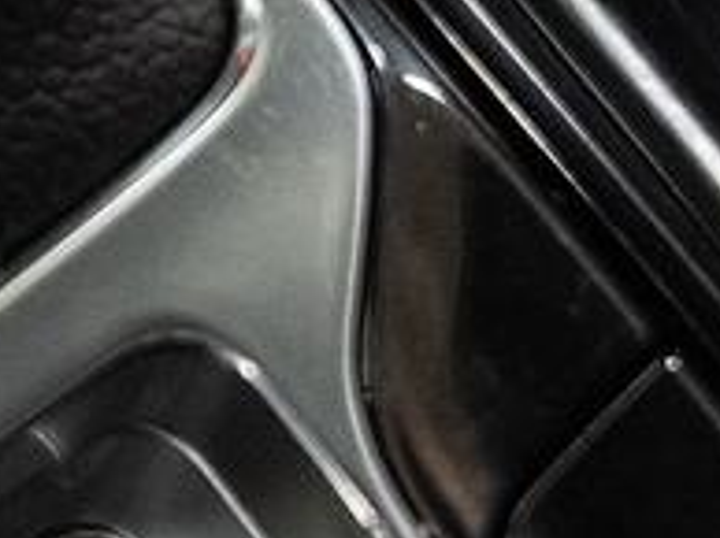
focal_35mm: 286
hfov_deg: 6.5
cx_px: -1230
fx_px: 5941
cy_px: -1215
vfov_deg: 4.9
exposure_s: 1/50
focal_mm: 35.7
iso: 1000
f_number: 3.5
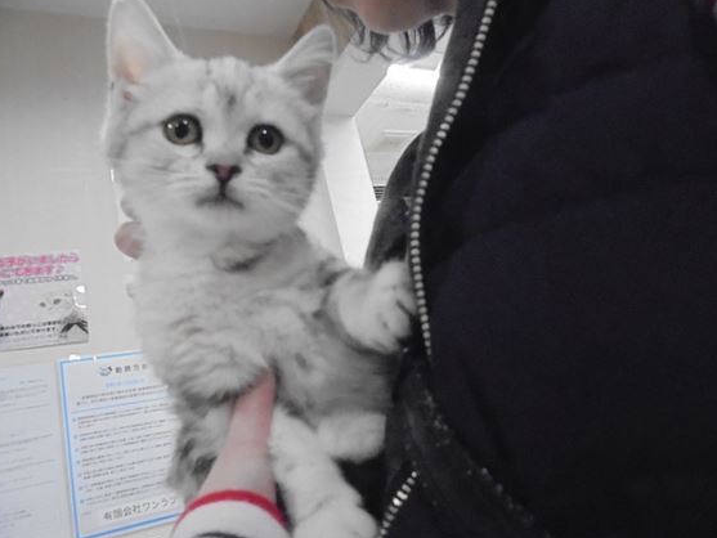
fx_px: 580
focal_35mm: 28
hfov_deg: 63.4
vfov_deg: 49.8
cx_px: 354
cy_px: 264
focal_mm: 4.6
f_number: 3.5
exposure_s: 1/80
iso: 1600
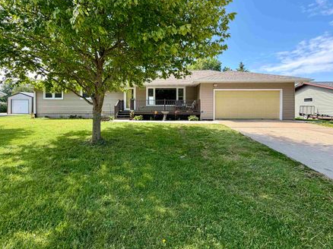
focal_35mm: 16
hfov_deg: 94.5
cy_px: 108
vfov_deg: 77.7
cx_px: 166
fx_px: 154
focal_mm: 2.22
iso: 50
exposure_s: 1/502
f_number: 2.2
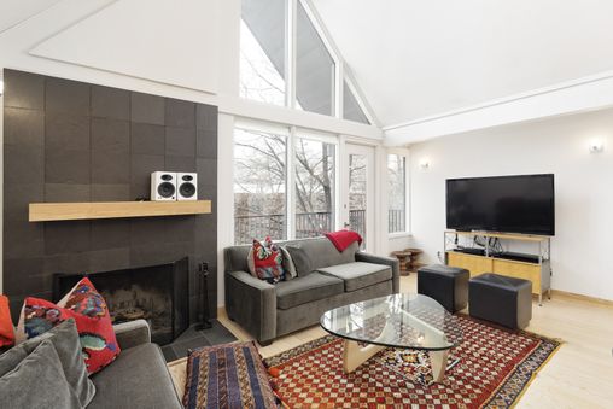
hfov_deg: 93.3
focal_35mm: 17
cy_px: 204
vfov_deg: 70.5
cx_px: 306
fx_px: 290
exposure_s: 1/25
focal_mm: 17
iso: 500
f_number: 7.1
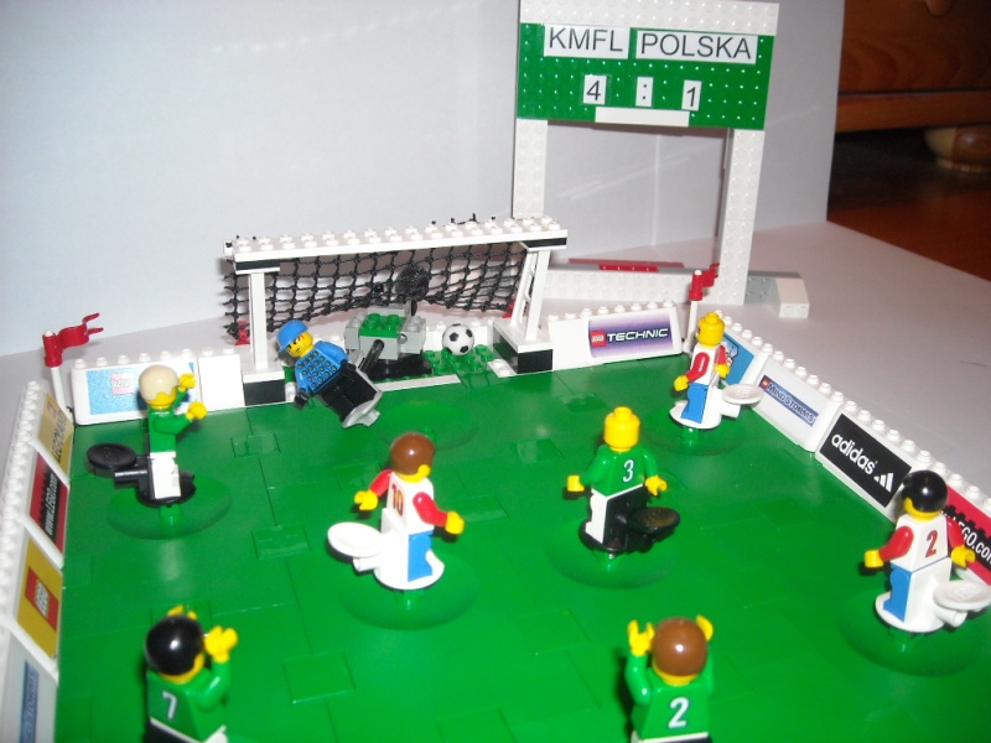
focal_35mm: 35
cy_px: 372
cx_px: 496
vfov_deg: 40.7
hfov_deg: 52.6
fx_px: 1002
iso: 200
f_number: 2.8
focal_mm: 5.7
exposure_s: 1/60
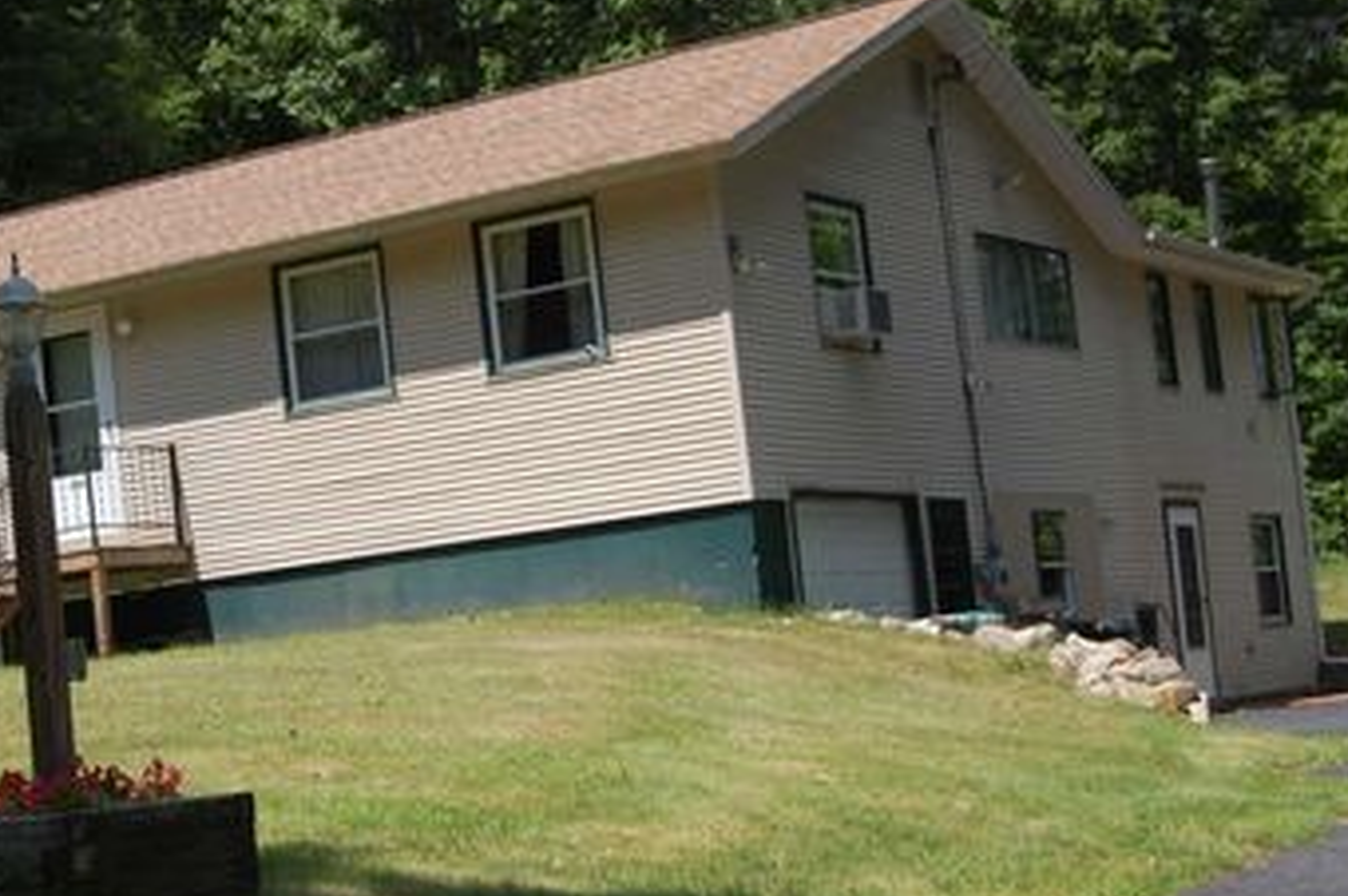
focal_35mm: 75
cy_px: 531
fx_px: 2806
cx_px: 393
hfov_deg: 26.8
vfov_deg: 18.1
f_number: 9
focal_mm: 34
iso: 200
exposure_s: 1/320
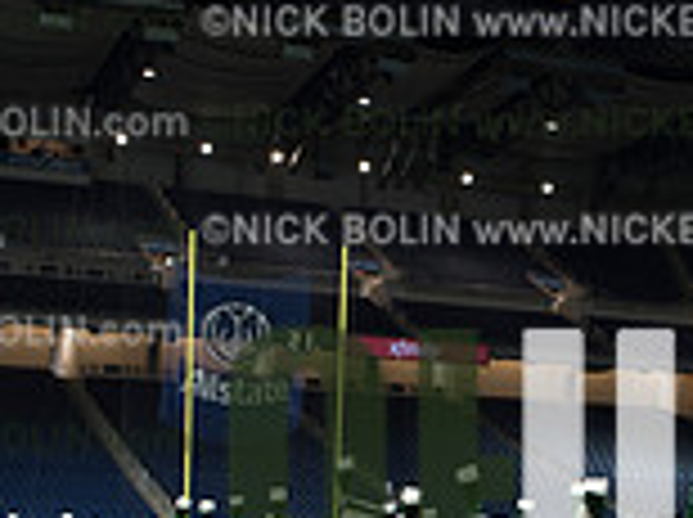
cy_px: 543
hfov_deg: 22.3
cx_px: 544
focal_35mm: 87
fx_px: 1739
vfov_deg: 16.5
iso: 500
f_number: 3.2
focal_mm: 24
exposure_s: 1/200
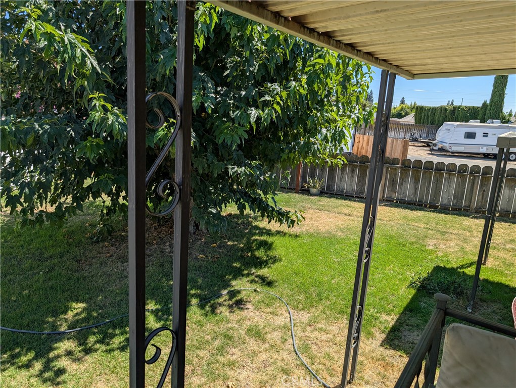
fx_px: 358
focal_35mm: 24
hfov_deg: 71.5
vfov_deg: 56.9
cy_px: 194
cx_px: 258
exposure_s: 1/940
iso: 20
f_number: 1.68
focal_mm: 6.9
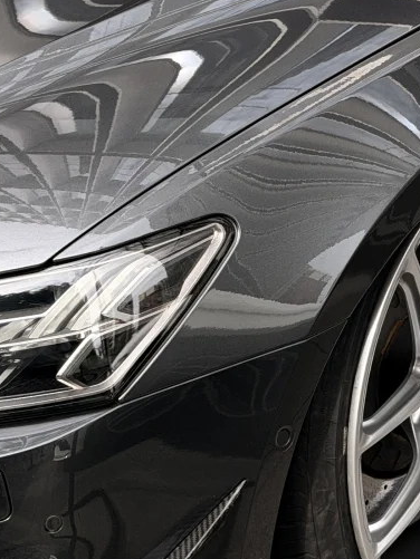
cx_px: 448
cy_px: 308
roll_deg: +0.9
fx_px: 2232
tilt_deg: -25.0
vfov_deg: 14.3
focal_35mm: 138
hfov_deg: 10.6
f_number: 1.78
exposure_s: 1/1513
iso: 100
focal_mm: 6.76
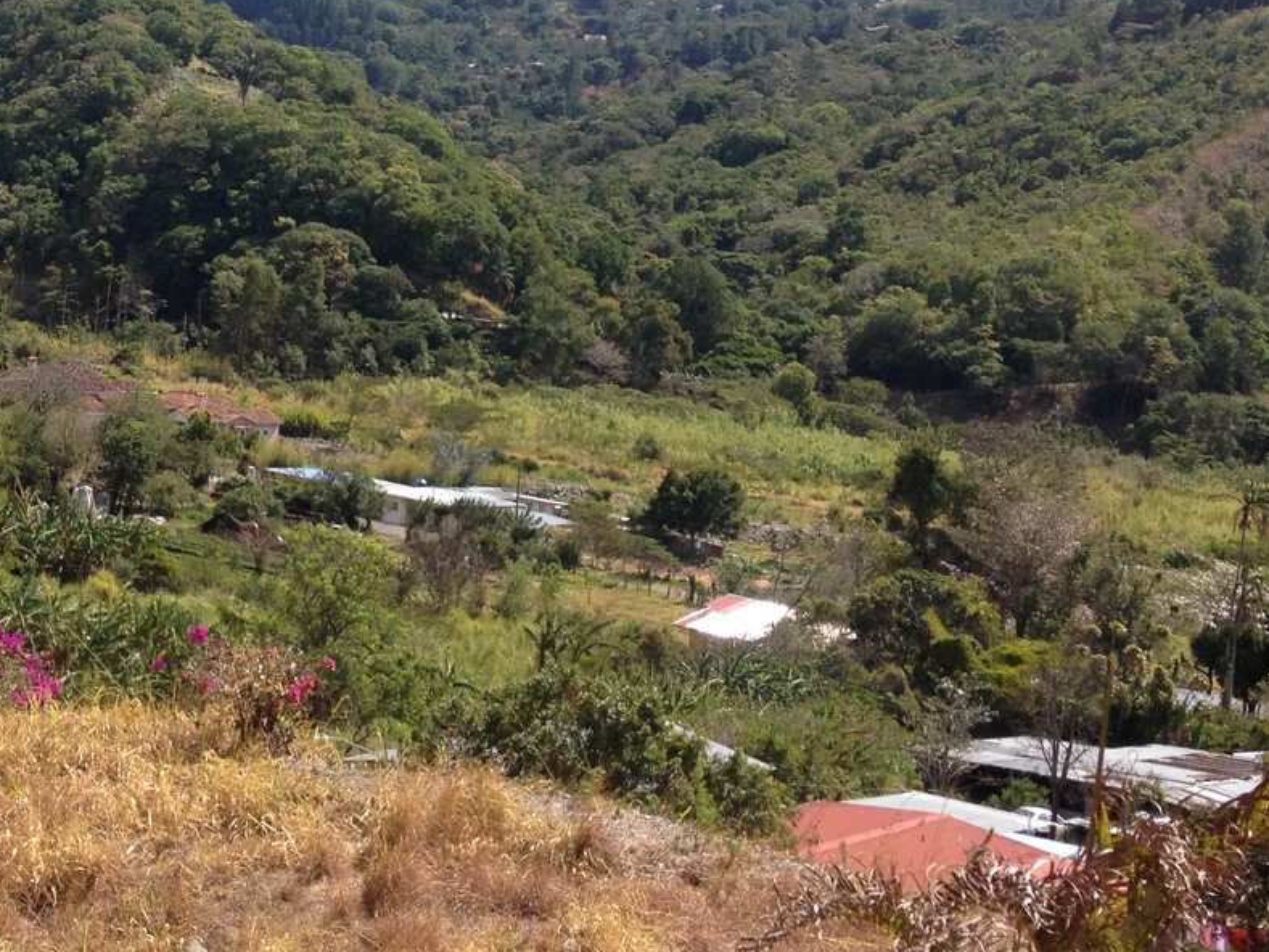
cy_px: 145
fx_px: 2603
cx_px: 156
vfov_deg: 20.4
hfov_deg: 26.6
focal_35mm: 71
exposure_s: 1/1082
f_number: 2.4
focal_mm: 4.28
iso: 50
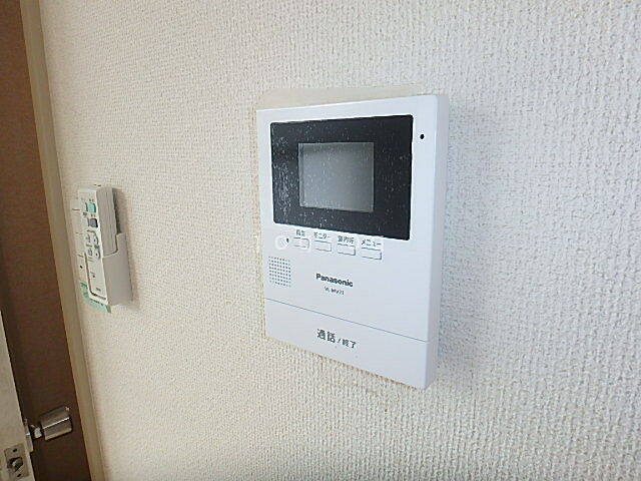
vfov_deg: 63.4
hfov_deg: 79.0
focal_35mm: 21
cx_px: 320
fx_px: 389
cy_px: 240
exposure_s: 1/200
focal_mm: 3.7
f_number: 3.5
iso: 125
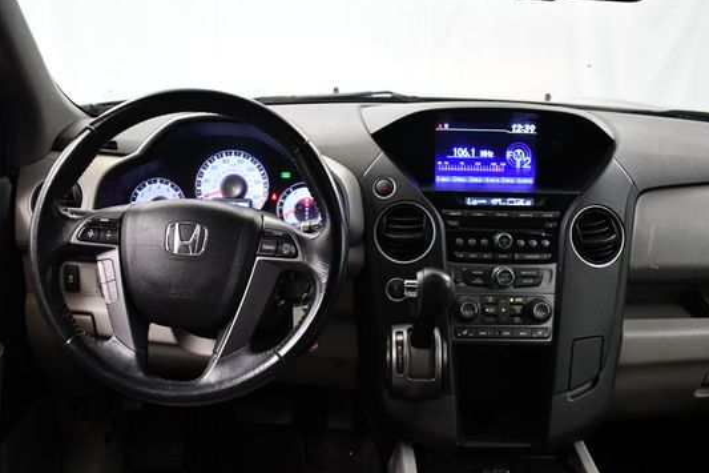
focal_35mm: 36
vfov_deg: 36.9
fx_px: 709
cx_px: 360
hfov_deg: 53.1
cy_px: 236
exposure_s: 1/100
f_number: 3.5
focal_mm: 20
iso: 3200
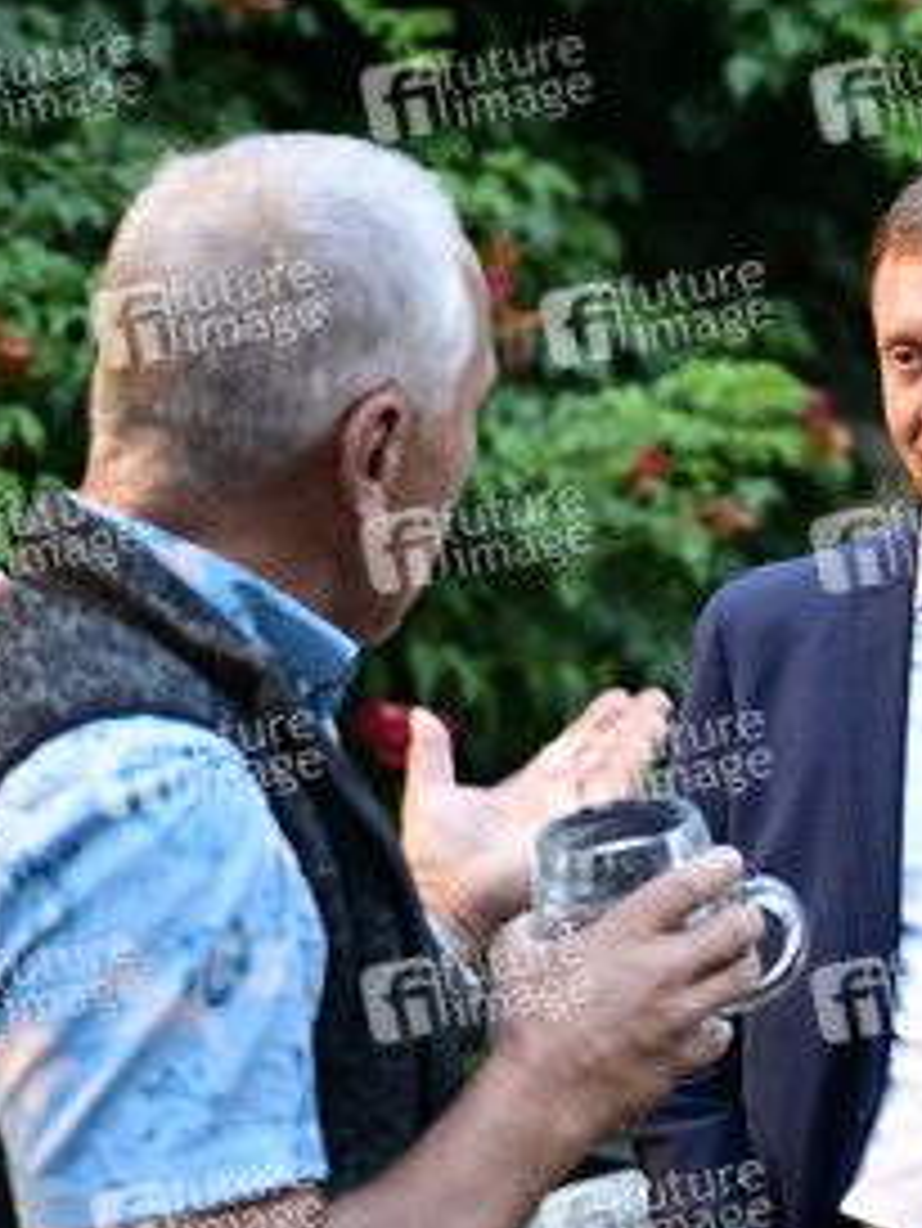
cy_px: 652
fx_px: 2874
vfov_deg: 24.1
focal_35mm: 81
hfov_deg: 17.7
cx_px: 987
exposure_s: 1/60
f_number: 2.8
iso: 6400
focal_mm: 51
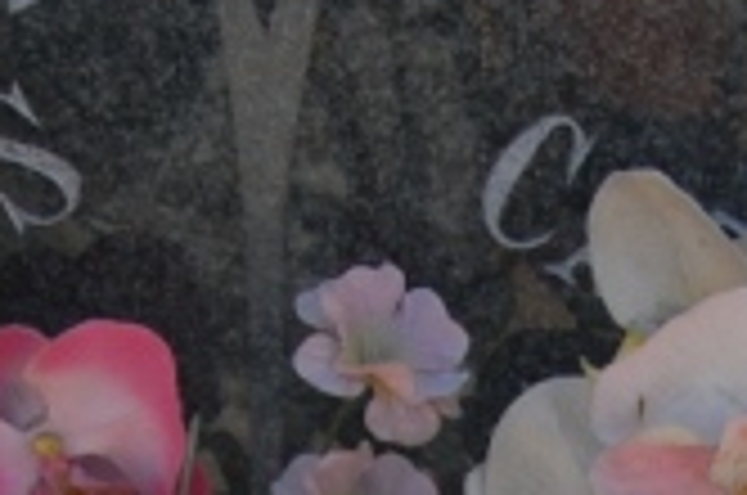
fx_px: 3647
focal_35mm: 176
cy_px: 1033
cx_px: 634
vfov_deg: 7.4
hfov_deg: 11.6
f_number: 7.1
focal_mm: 19
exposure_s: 1/500
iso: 400
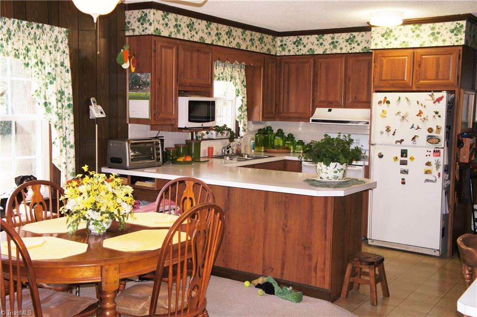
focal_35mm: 42
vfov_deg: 31.8
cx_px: 238
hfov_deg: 46.5
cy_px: 158
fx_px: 556
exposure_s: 1/80
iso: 200
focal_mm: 28
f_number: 5
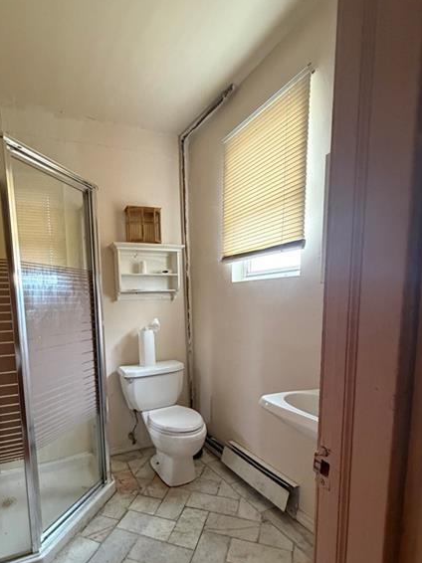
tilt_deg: -5.7
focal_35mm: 19
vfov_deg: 83.4
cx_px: 169
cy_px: 344
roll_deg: -0.1
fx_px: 309
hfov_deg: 68.0
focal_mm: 2.22
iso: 800
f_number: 2.2
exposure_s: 1/60
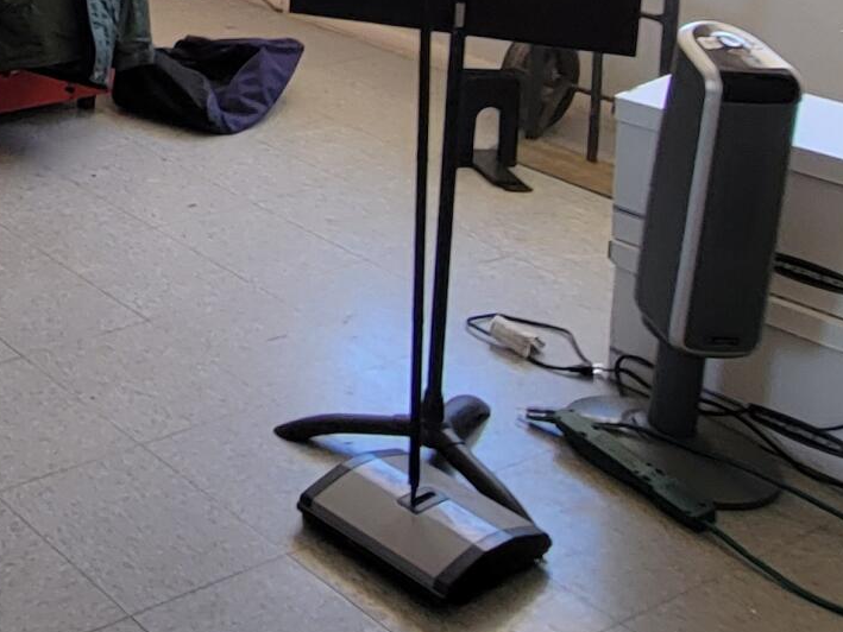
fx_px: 1340
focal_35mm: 55
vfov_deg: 22.3
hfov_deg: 27.7
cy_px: -295
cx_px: -308
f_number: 2.2
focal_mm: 2.2
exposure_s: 1/60
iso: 50
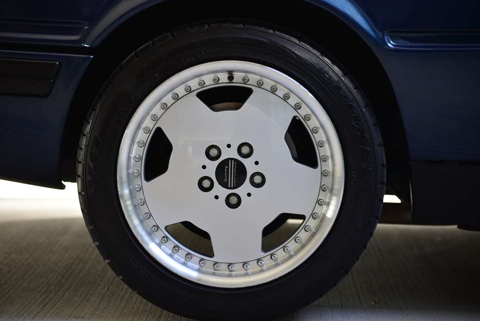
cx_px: 240
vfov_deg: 11.4
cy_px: 160
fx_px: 1601
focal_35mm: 120
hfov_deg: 17.1
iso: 200
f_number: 4
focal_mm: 120
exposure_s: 1/200
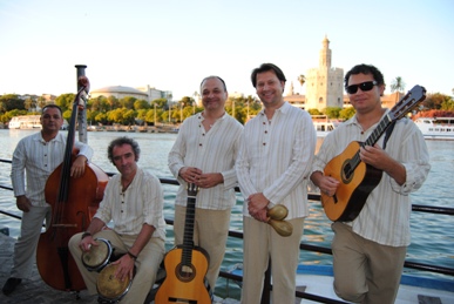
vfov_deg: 48.0
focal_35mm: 27
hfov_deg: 67.3
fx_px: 341
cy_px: 152
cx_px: 227
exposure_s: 1/125
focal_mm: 18
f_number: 3.5
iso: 160
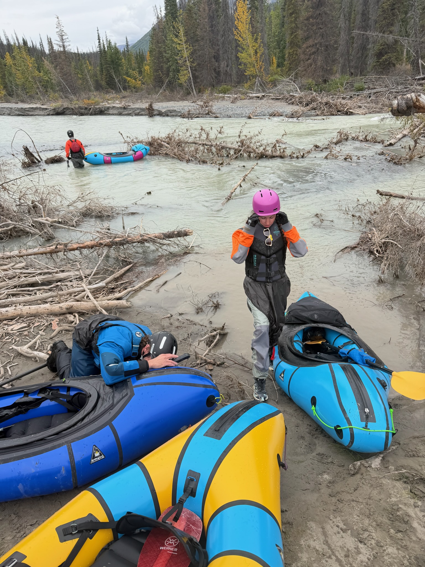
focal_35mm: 24
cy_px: 284
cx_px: 212
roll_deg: +3.9
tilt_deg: -26.2
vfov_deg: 71.6
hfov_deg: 56.8
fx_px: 393
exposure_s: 1/1553
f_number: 1.78
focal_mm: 6.76
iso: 80
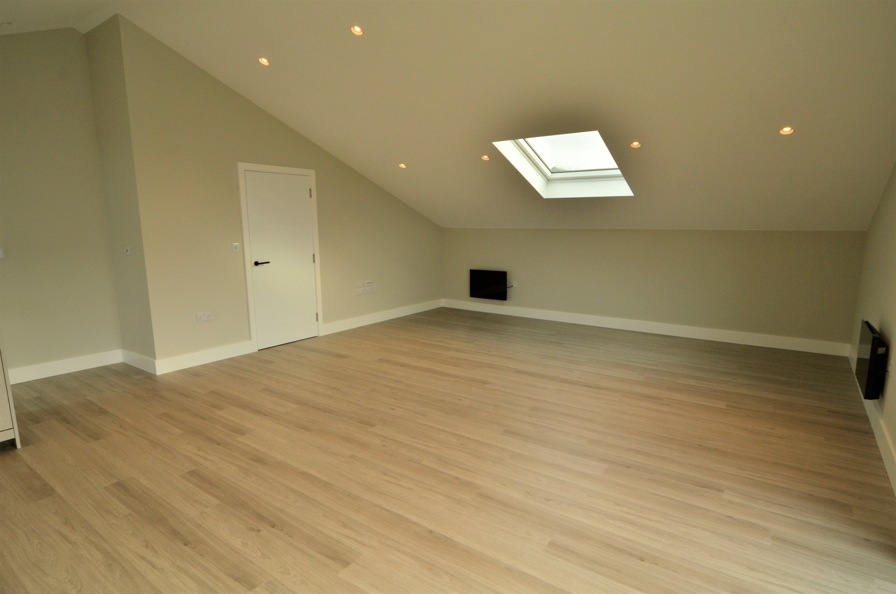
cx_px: 448
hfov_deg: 90.1
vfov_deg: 67.1
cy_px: 297
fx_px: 447
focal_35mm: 18
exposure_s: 1/60
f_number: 6.3
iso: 560
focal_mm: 12
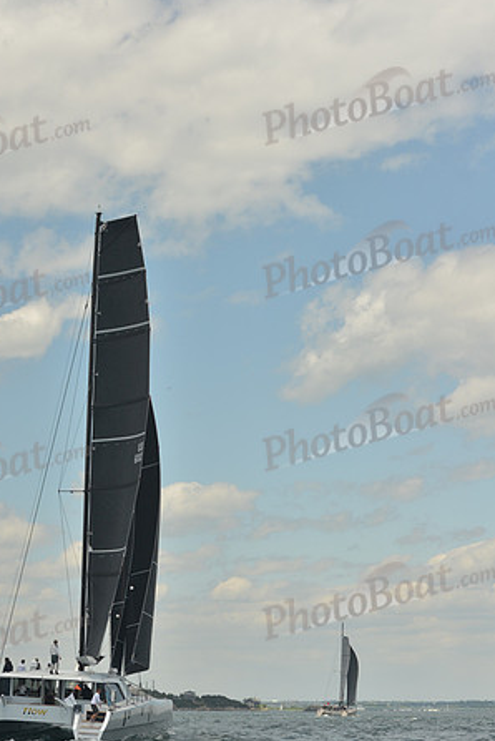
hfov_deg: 15.0
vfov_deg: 22.4
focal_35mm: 91
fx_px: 1874
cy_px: 366
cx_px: 177
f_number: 6.3
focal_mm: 70
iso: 400
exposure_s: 1/800
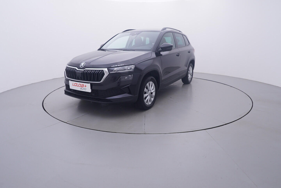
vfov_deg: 56.2
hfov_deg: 77.3
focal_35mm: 22
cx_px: 140
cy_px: 94
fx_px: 176
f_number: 5
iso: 200
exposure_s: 1/80
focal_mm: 15
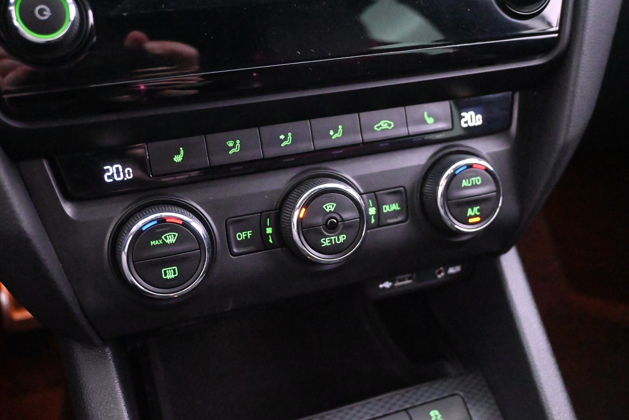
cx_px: 314
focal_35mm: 37
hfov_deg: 52.2
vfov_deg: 36.2
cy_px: 210
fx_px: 642
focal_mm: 24.5
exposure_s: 1/40
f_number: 4.2
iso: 22800
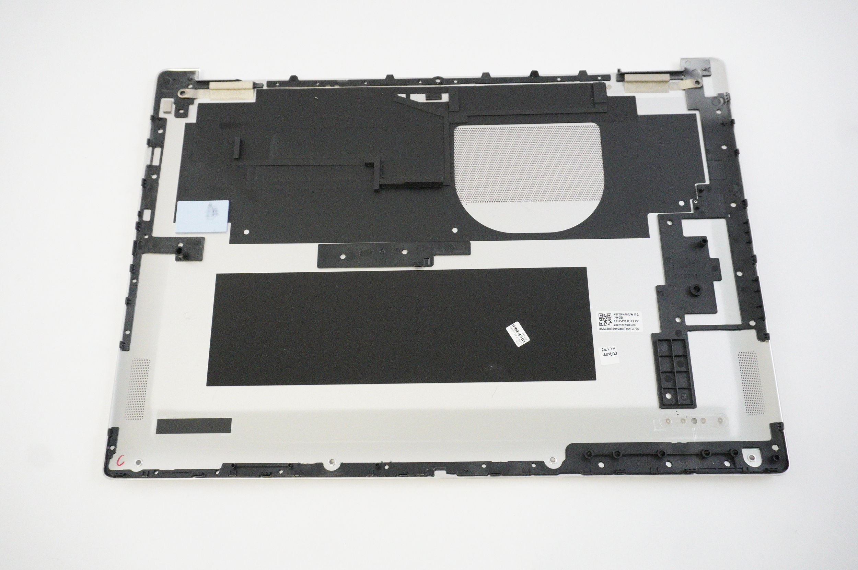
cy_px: 285
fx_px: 714
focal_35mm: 30
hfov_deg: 62.0
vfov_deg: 43.5
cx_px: 429
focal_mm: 20
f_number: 5.6
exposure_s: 1/400
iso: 8000
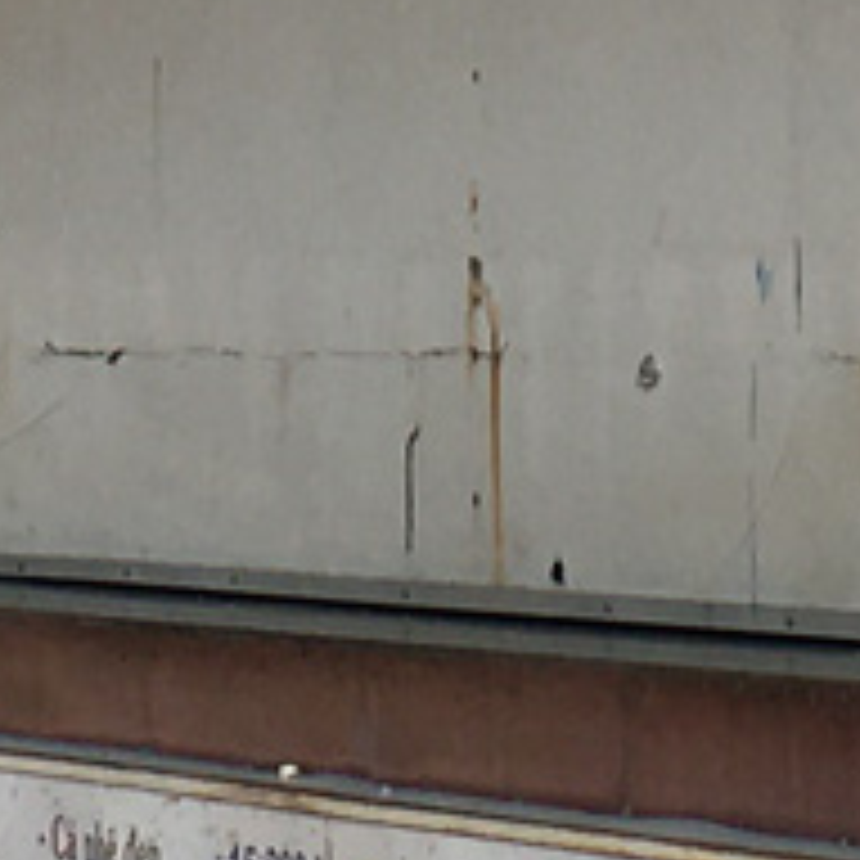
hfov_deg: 6.5
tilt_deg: +7.5
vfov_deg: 6.4
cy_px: -567
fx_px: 7561
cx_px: 378
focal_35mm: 269
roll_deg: +0.1
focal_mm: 4.15
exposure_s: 1/810
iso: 25
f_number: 2.2
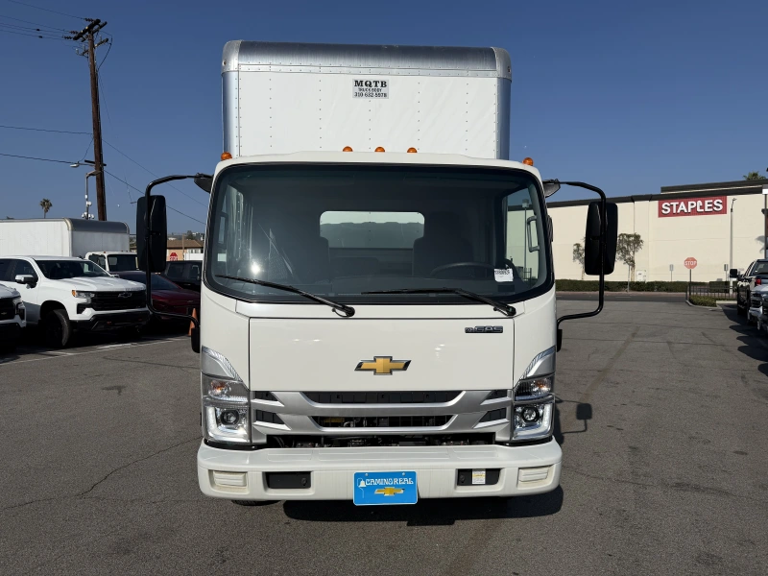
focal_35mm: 24
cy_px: 288
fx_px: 532
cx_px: 384
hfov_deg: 71.6
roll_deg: +0.4
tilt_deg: -1.4
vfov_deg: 56.8
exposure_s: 1/14286
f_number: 1.78
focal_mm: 6.76
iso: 80
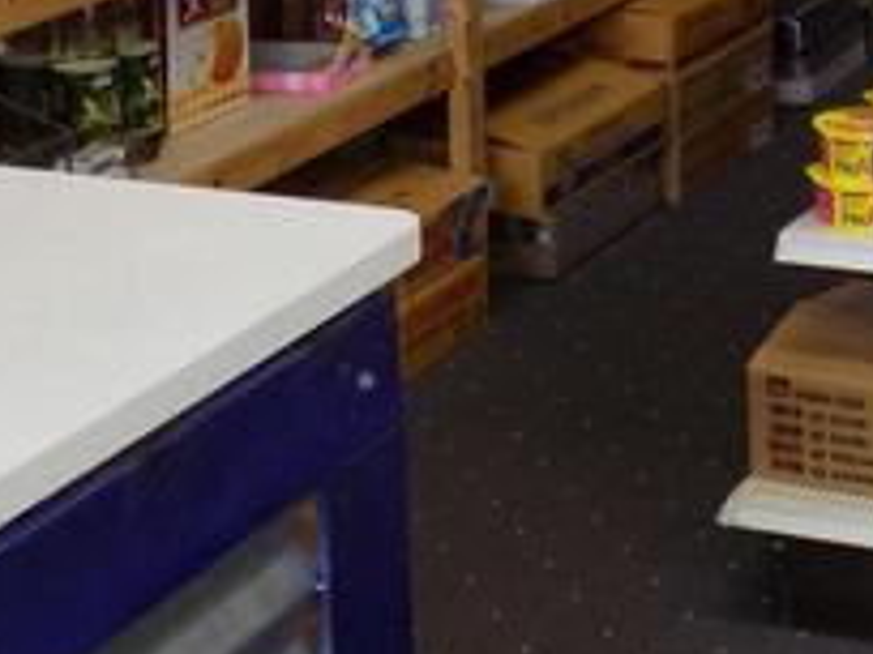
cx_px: 1046
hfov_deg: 19.3
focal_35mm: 96
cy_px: -321
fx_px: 2421
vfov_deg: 14.4
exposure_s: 1/30
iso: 125
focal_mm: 4
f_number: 3.1
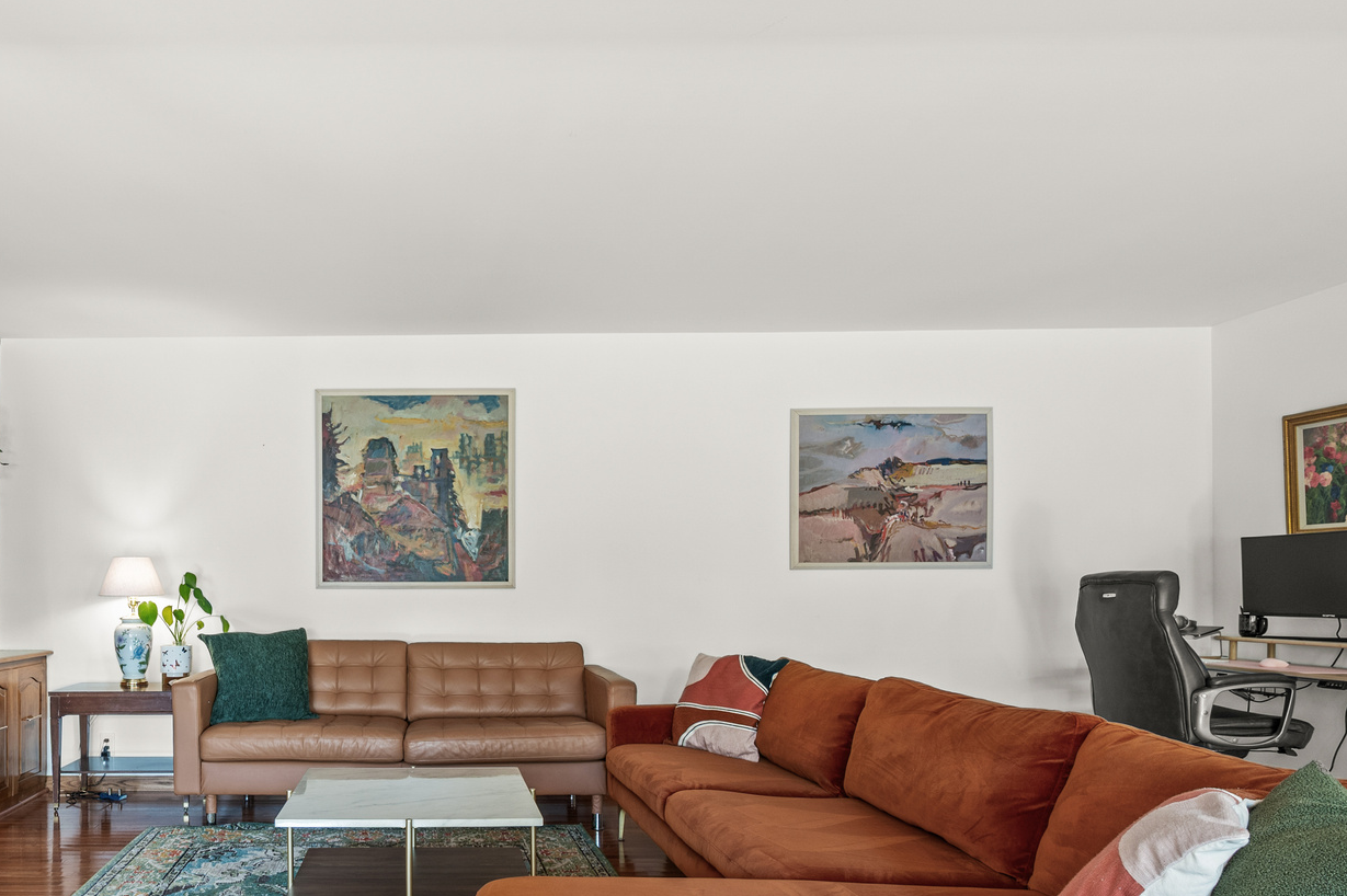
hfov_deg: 67.2
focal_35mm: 26
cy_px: 552
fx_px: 966
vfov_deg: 49.4
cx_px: 414
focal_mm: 15.5
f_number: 7.1
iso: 500
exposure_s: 1/4
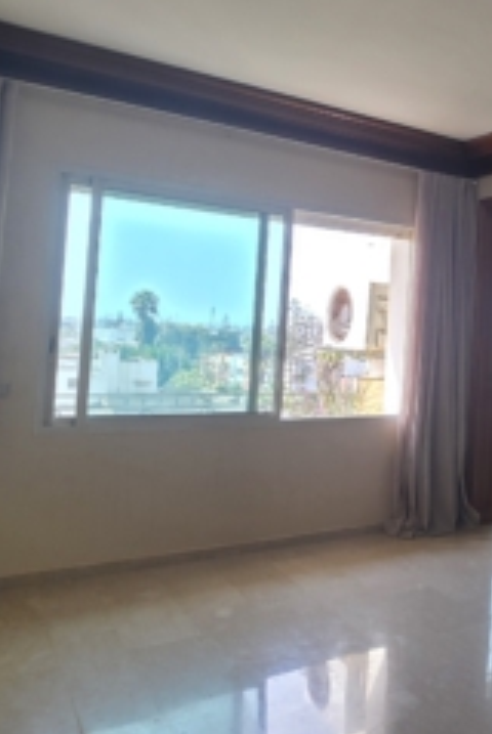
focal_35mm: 33
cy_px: 319
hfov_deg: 33.6
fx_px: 674
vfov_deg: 57.0
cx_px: 569
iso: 20
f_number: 1.9
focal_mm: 2.2
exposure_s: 1/100
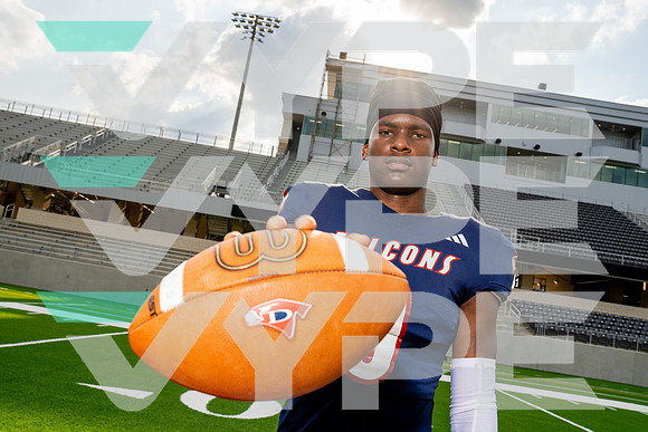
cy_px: 216
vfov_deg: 44.2
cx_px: 324
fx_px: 532
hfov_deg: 62.7
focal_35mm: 30
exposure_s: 1/250
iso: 100
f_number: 8
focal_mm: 29
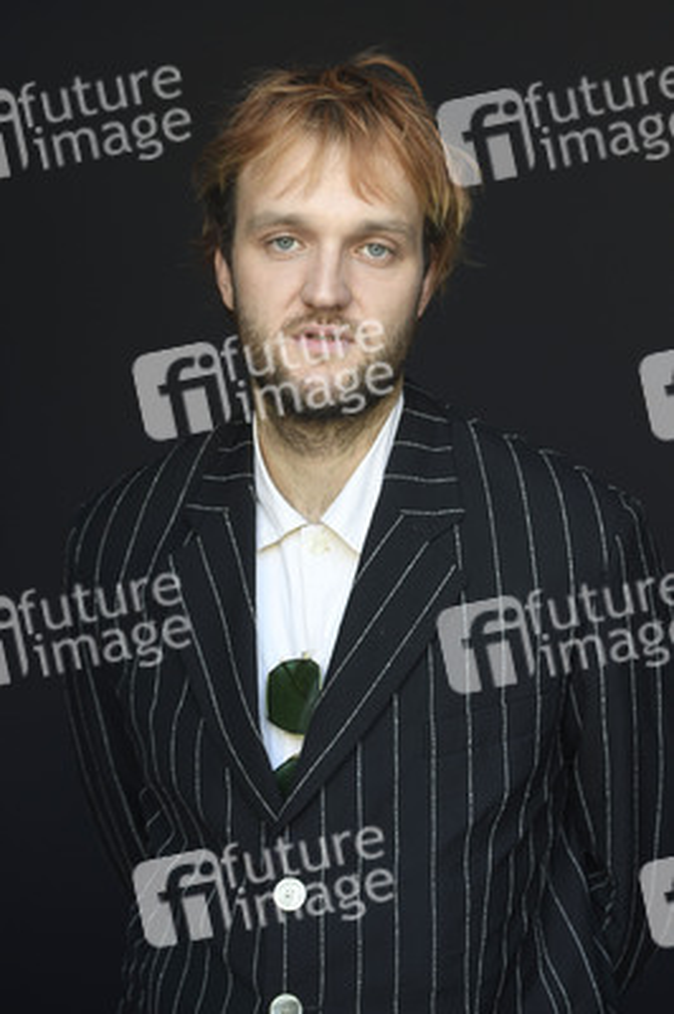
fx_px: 1969
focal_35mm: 70
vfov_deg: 28.9
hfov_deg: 19.4
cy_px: 507
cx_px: 337
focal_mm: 70
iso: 800
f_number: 4.5
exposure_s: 1/320
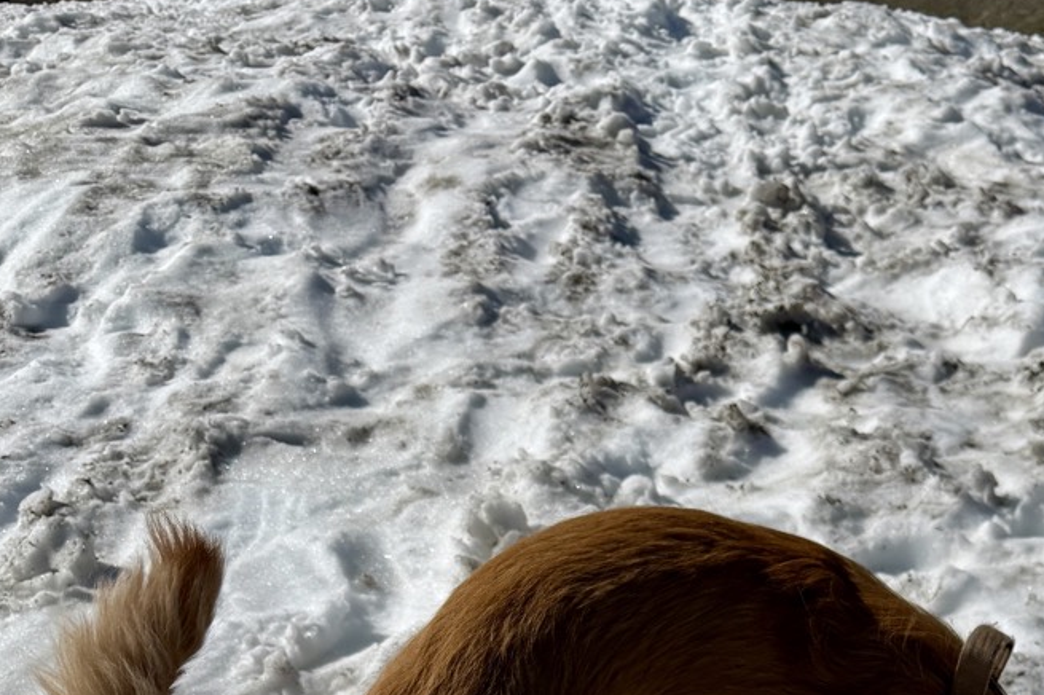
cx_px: 818
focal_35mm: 61
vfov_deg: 19.2
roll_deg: -2.5
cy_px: 1073
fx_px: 1768
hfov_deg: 32.1
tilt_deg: -15.7
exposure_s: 1/14286
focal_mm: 6.76
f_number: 1.78
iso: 64
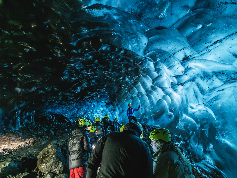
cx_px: 118
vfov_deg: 66.0
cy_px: 89
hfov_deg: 81.7
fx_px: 137
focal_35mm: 20
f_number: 1.7
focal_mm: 10
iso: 5000
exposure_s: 1/10
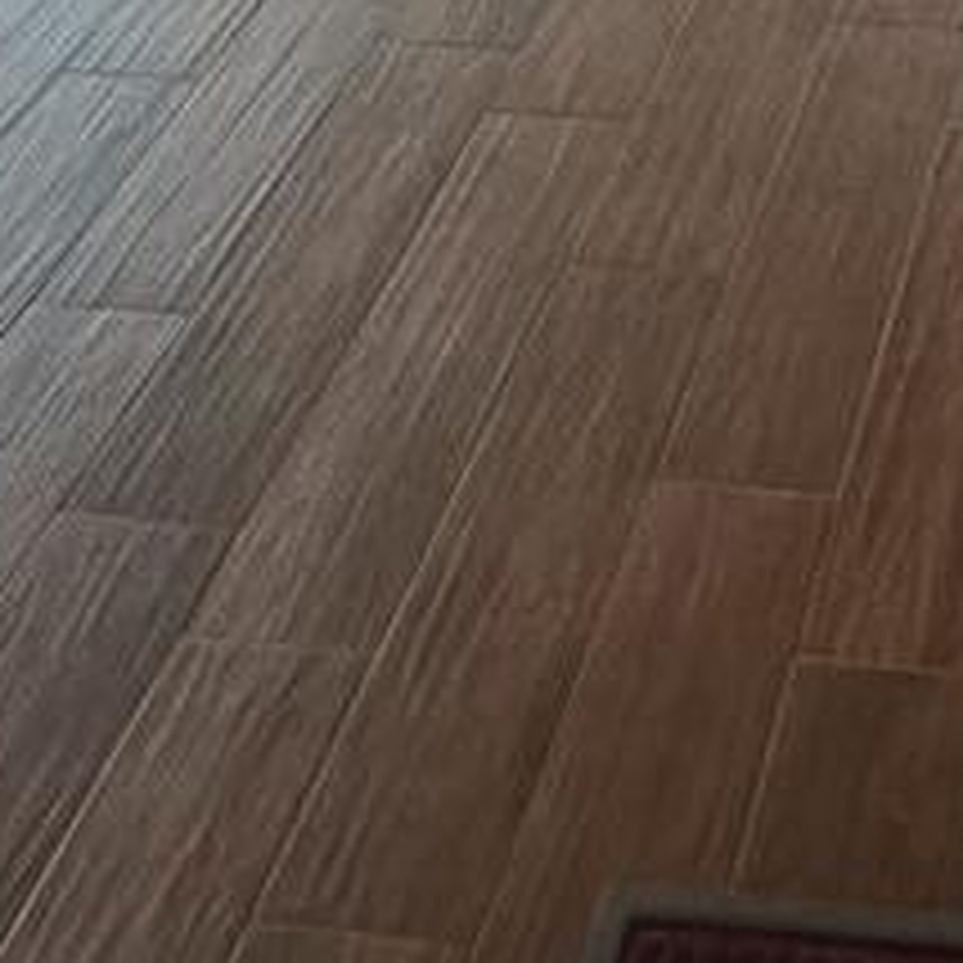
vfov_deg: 18.2
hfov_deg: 22.0
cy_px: -796
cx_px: 1089
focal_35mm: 74
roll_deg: -0.3
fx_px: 2329
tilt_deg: -14.8
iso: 125
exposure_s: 1/99
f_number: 2.2
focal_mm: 2.22
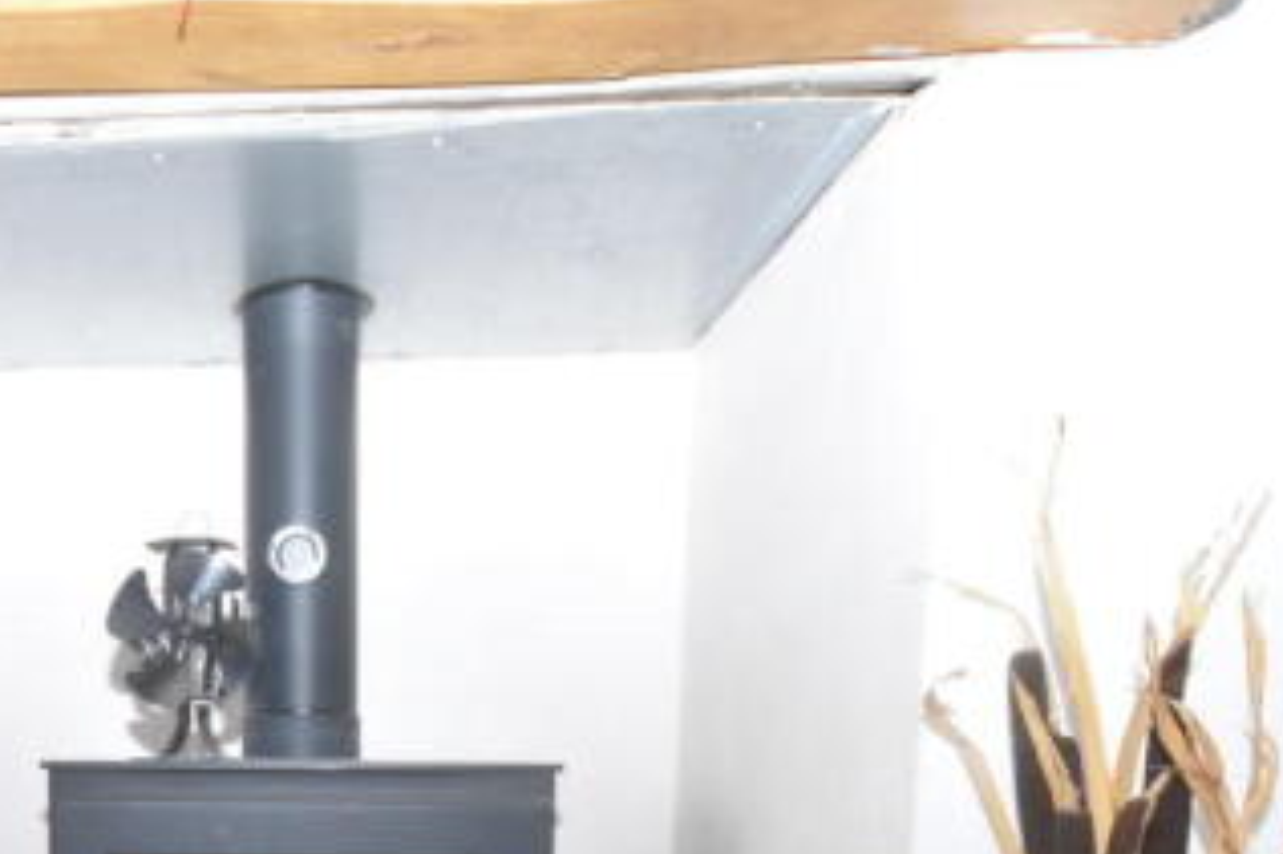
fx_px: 1104
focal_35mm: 31
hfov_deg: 55.6
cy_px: 844
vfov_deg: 37.9
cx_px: 237
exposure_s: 1/125
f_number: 4
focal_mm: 10
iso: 1400
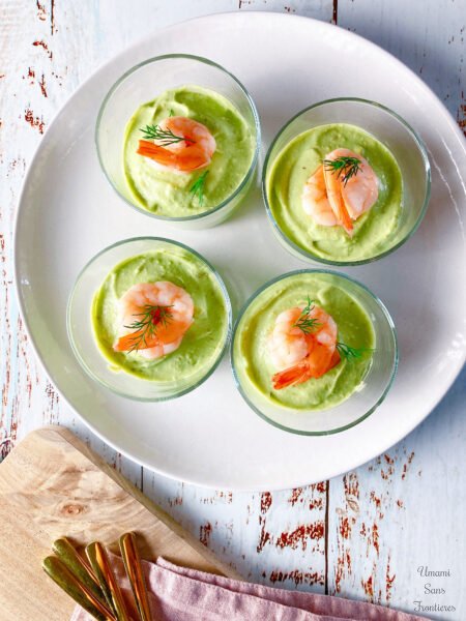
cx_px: 233
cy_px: 310
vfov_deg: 63.4
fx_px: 503
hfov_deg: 49.7
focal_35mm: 28
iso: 50
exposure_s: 1/50
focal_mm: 3.99
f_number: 1.8
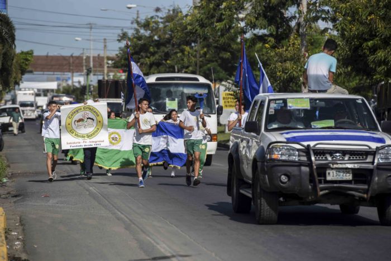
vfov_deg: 6.9
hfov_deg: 10.3
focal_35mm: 200
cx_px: 196
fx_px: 2173
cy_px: 130
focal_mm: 200
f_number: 5.6
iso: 200
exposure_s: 1/2000
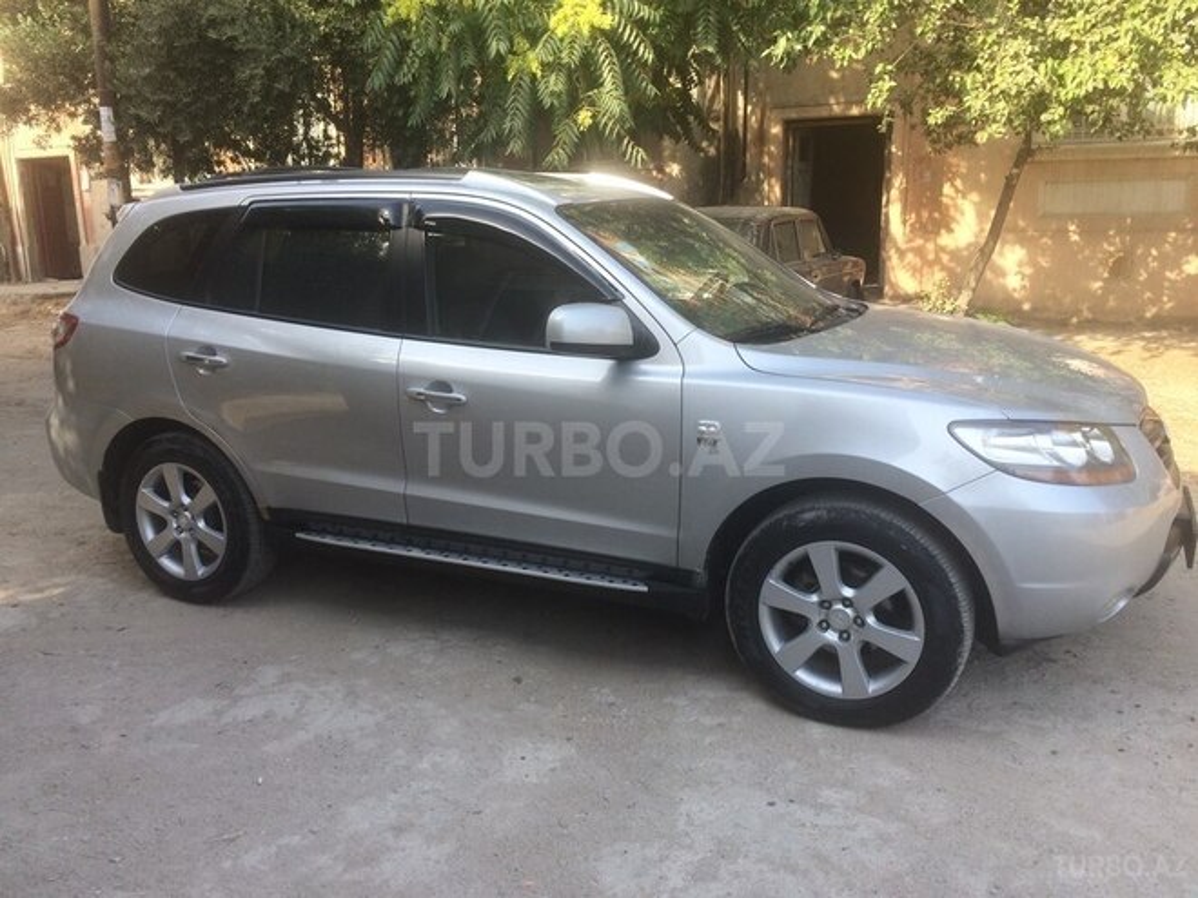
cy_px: 449
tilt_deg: -13.1
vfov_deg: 48.2
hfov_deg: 61.7
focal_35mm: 29
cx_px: 599
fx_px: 1004
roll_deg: +0.4
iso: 32
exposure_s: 1/354
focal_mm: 4.15
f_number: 2.2
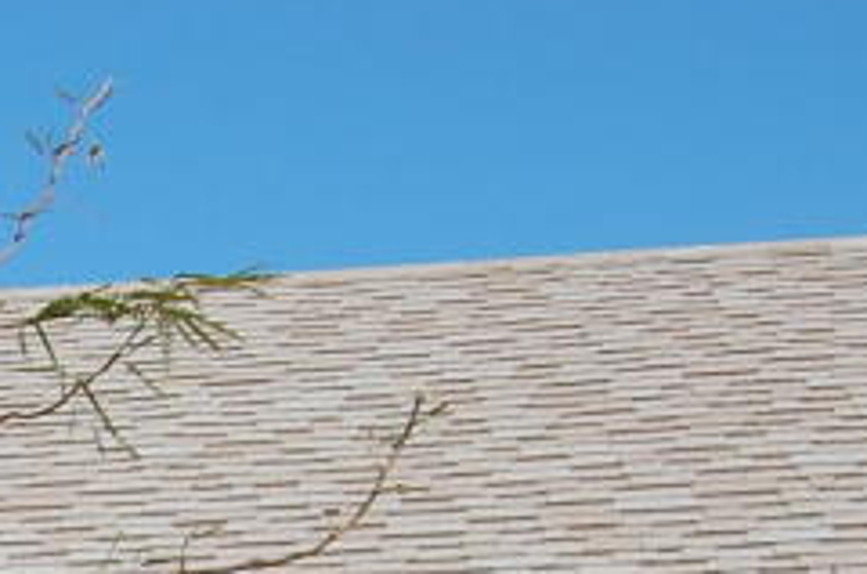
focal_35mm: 217
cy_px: 1310
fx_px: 5216
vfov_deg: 6.1
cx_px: -923
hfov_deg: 8.9
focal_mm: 30
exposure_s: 1/320
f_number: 10
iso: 200
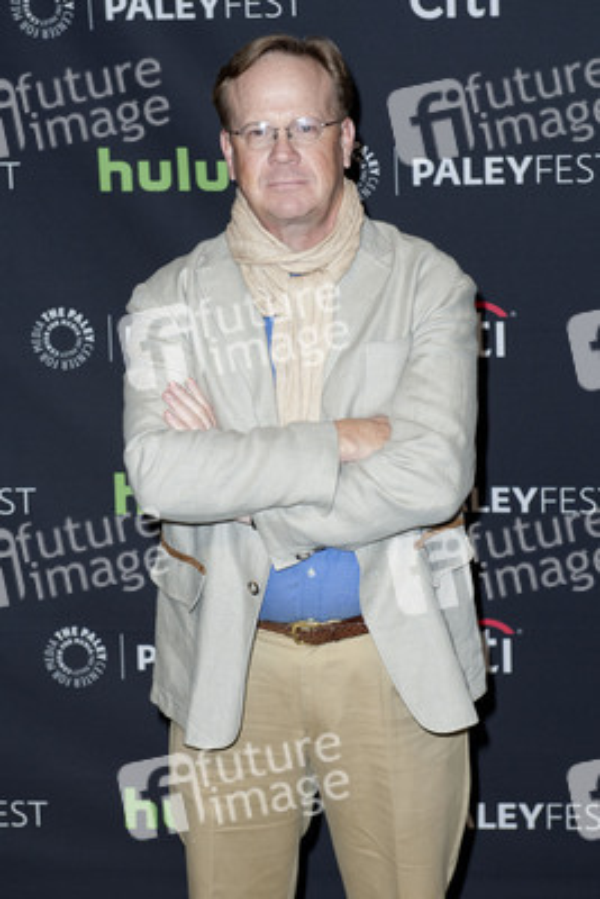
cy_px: 450
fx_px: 1748
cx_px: 300
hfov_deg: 19.5
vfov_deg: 28.8
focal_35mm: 70
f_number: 5.6
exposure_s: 1/320
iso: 640
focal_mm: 70
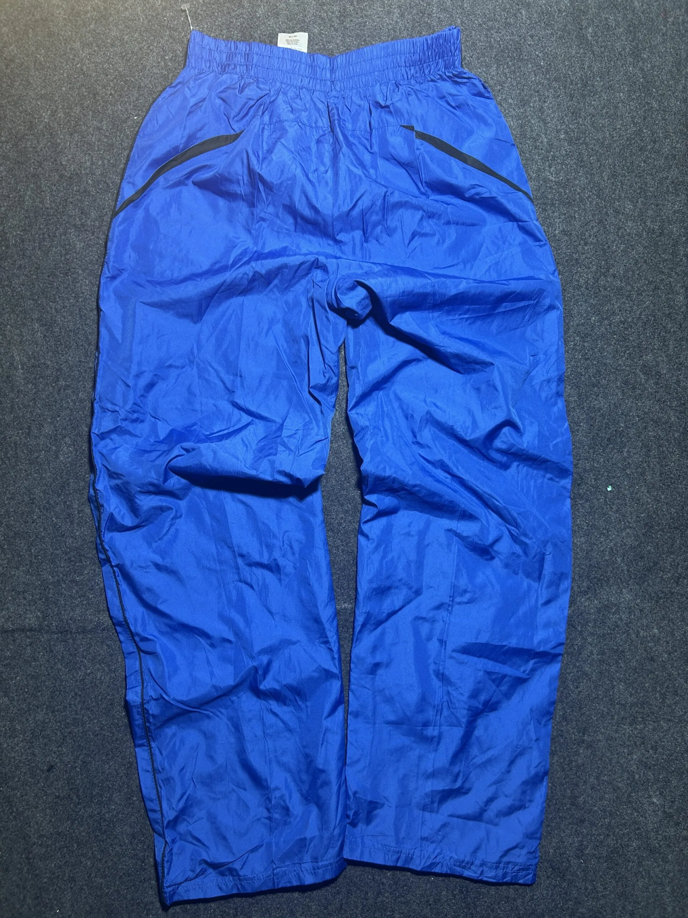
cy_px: 459
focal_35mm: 26
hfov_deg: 53.1
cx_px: 344
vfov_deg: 67.3
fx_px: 689
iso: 80
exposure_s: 1/50
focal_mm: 5.7
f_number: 1.5
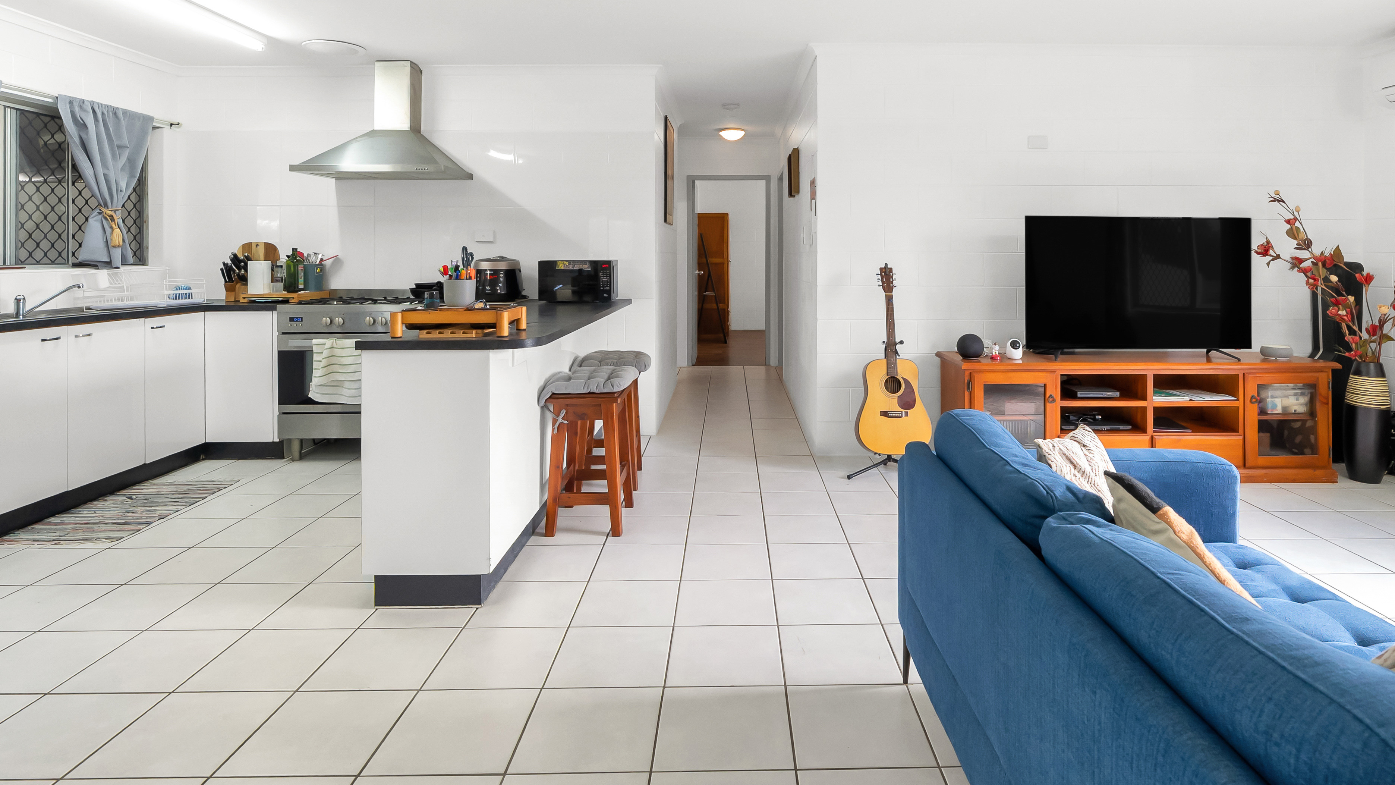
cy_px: 291
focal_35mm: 19
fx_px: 703
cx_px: 740
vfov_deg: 57.6
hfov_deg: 89.5
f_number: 8
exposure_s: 1/50
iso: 2000
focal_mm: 16
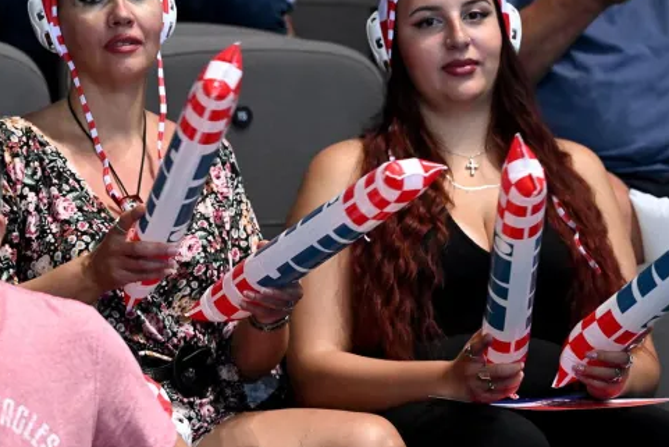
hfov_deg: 3.3
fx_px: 11748
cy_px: 185
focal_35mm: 632
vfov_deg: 2.2
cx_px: 181
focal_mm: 400
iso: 5000
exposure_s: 1/400
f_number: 4
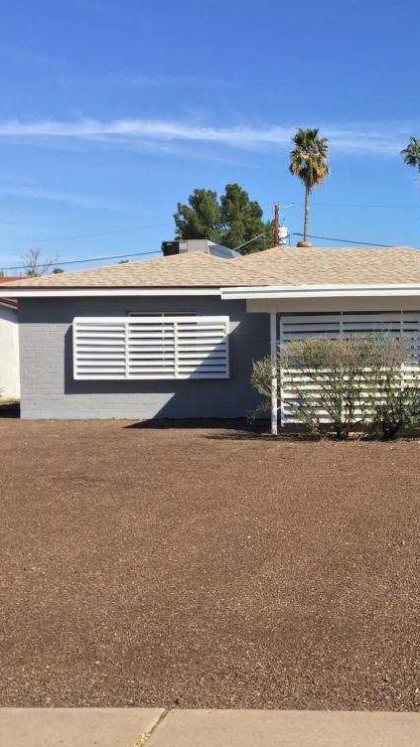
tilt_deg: -1.7
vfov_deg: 47.4
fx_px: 851
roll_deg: +0.3
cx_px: 443
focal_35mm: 43
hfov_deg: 25.9
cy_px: 376
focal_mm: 4.15
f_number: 2.2
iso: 32
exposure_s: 1/1799
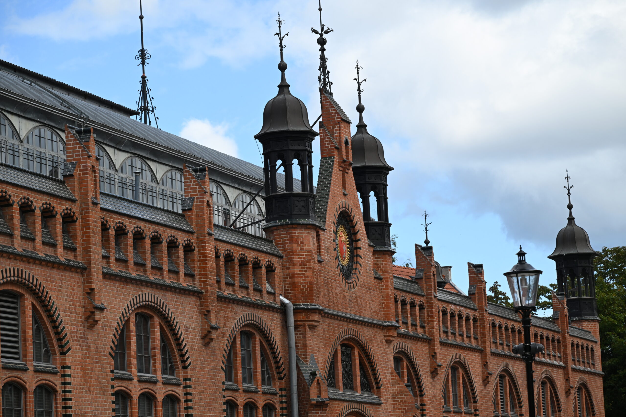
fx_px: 2087
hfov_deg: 17.1
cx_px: 313
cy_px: 208
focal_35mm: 120
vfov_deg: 11.4
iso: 400
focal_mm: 120
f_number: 8
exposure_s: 1/800
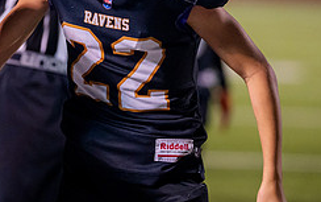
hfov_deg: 6.1
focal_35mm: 344
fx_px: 3012
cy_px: 25
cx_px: 84
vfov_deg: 3.8
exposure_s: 1/1250
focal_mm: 135
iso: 2000
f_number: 1.8
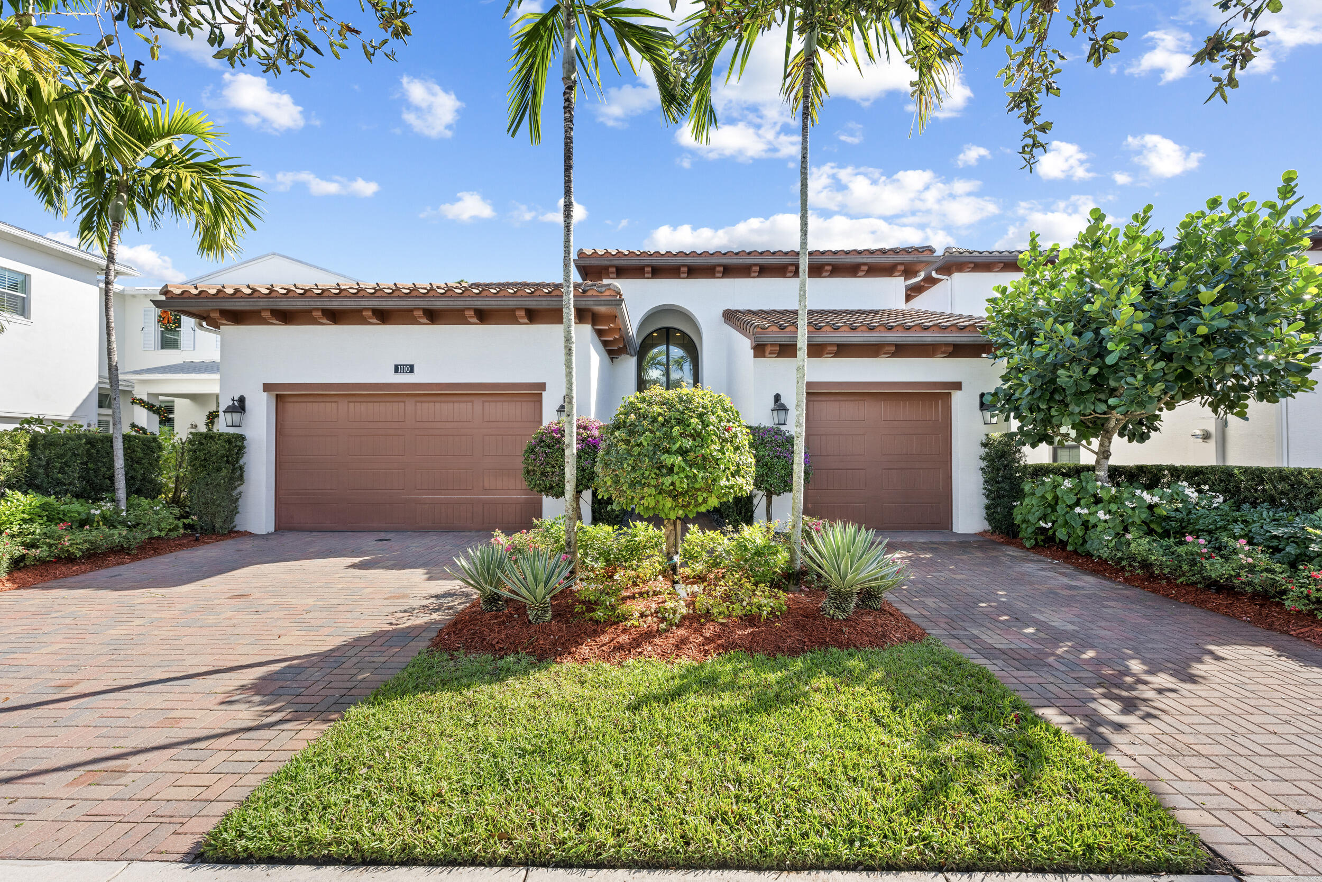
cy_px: 441
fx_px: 514
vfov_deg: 81.2
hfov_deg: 104.3
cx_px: 661
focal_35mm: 14
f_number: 8
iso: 500
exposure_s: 1/160
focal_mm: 14
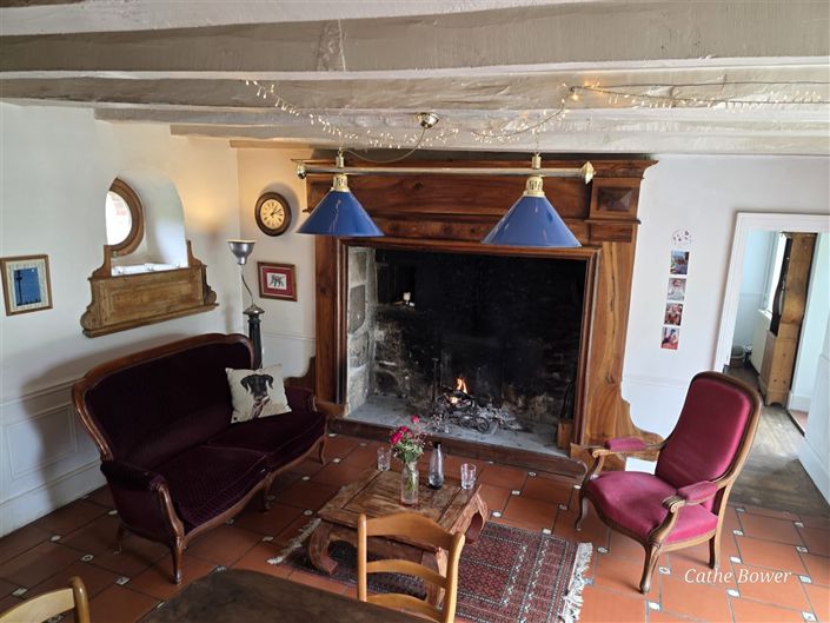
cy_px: 312
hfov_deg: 73.9
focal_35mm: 23
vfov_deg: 58.9
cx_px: 415
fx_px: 552
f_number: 1.7
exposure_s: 1/50.6
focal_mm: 6.3
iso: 64
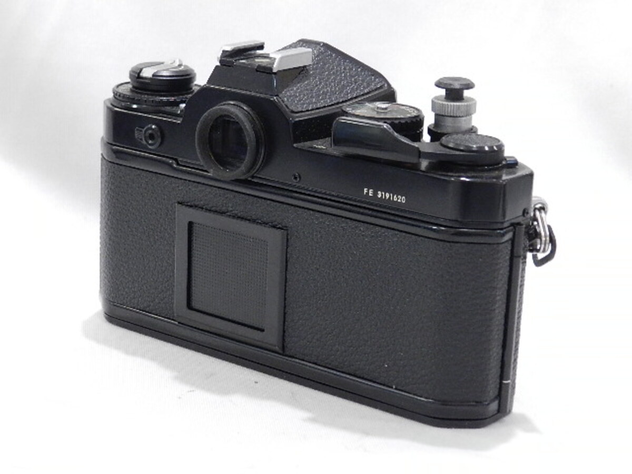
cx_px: 316
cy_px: 237
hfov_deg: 23.3
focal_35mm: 84
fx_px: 1534
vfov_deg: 17.6
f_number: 4.4
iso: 800
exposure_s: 1/40
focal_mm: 14.9
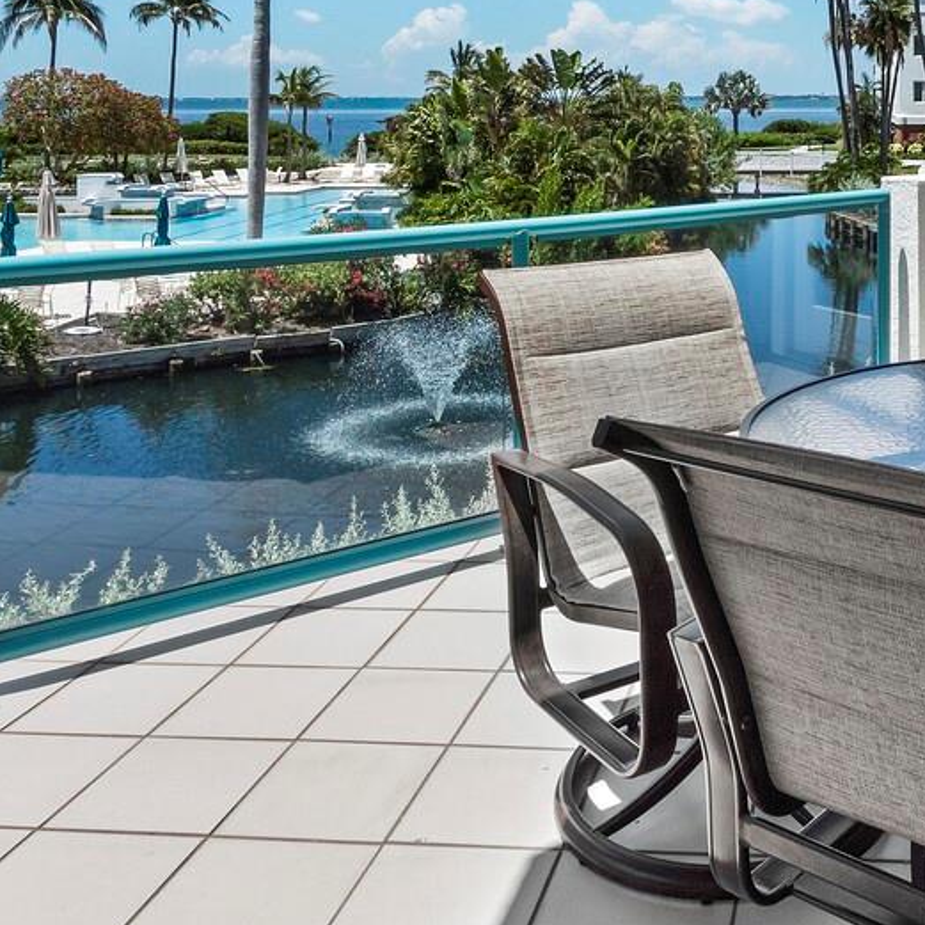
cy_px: 107
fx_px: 1149
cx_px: 792
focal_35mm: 38
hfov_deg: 41.2
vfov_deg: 40.8
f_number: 11
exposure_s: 1/100
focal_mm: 7
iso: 320
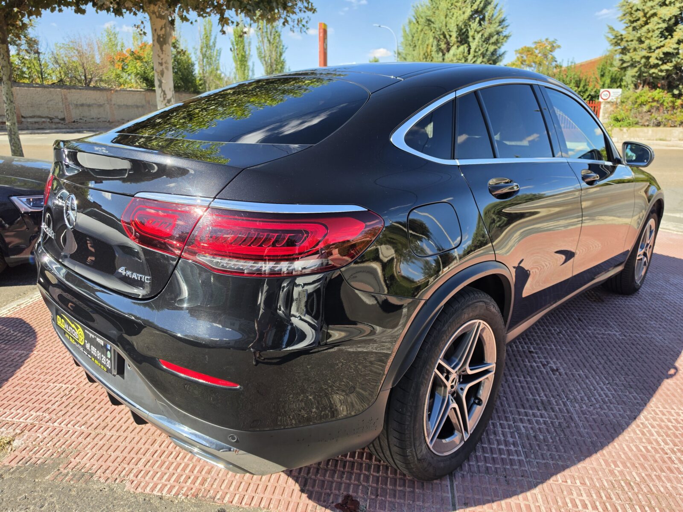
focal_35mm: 23
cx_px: 342
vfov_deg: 58.9
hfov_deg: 73.9
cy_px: 256
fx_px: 454
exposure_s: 1/3100
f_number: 1.4
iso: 64
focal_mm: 6.5
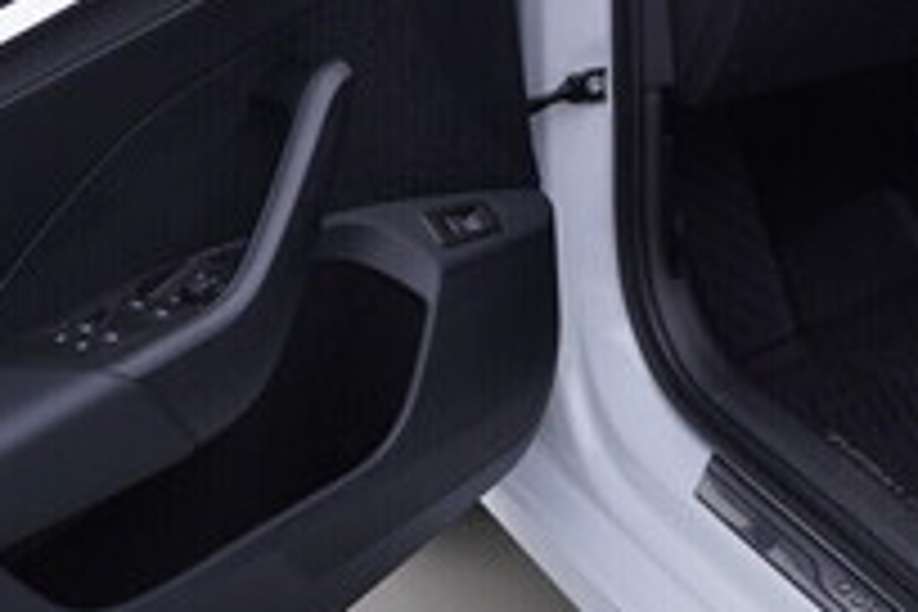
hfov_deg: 20.7
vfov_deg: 13.9
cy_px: 25
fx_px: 2473
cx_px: 783
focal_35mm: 97
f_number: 4
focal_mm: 24
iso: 125
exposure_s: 1/60
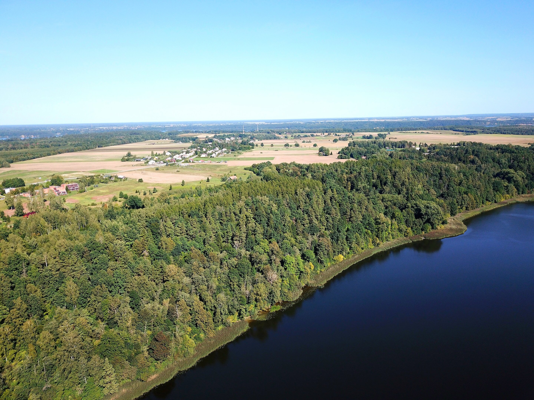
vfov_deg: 53.1
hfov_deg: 67.3
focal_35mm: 26
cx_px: 267
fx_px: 401
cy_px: 200
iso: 100
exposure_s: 1/1250
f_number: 2.2
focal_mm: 4.73
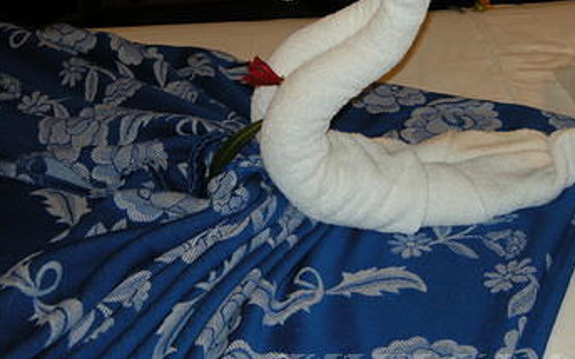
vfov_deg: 18.8
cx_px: 406
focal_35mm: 69
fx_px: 1081
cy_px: 92
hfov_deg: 29.5
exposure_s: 1/30
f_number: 2.7
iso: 64
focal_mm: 7.5
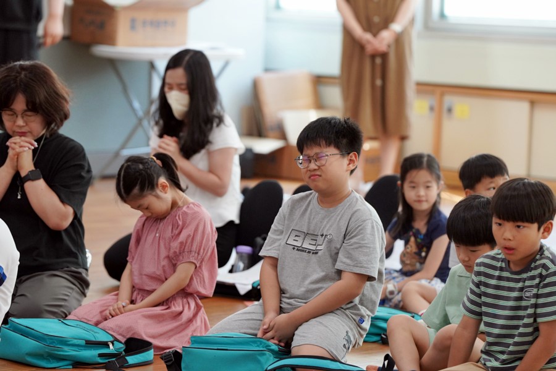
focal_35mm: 200
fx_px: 3089
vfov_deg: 6.9
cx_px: 278
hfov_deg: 10.3
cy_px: 186
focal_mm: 200
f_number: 4
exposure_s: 1/250
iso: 2000
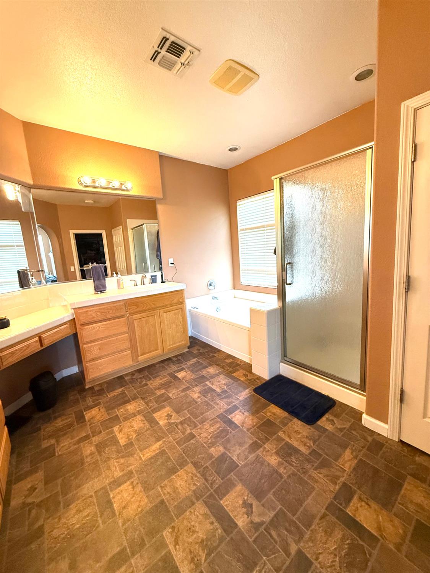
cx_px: 215
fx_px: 232
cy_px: 286
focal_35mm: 14
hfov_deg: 85.7
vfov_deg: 102.1
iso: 320
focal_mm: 2.22
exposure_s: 1/60
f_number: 2.2
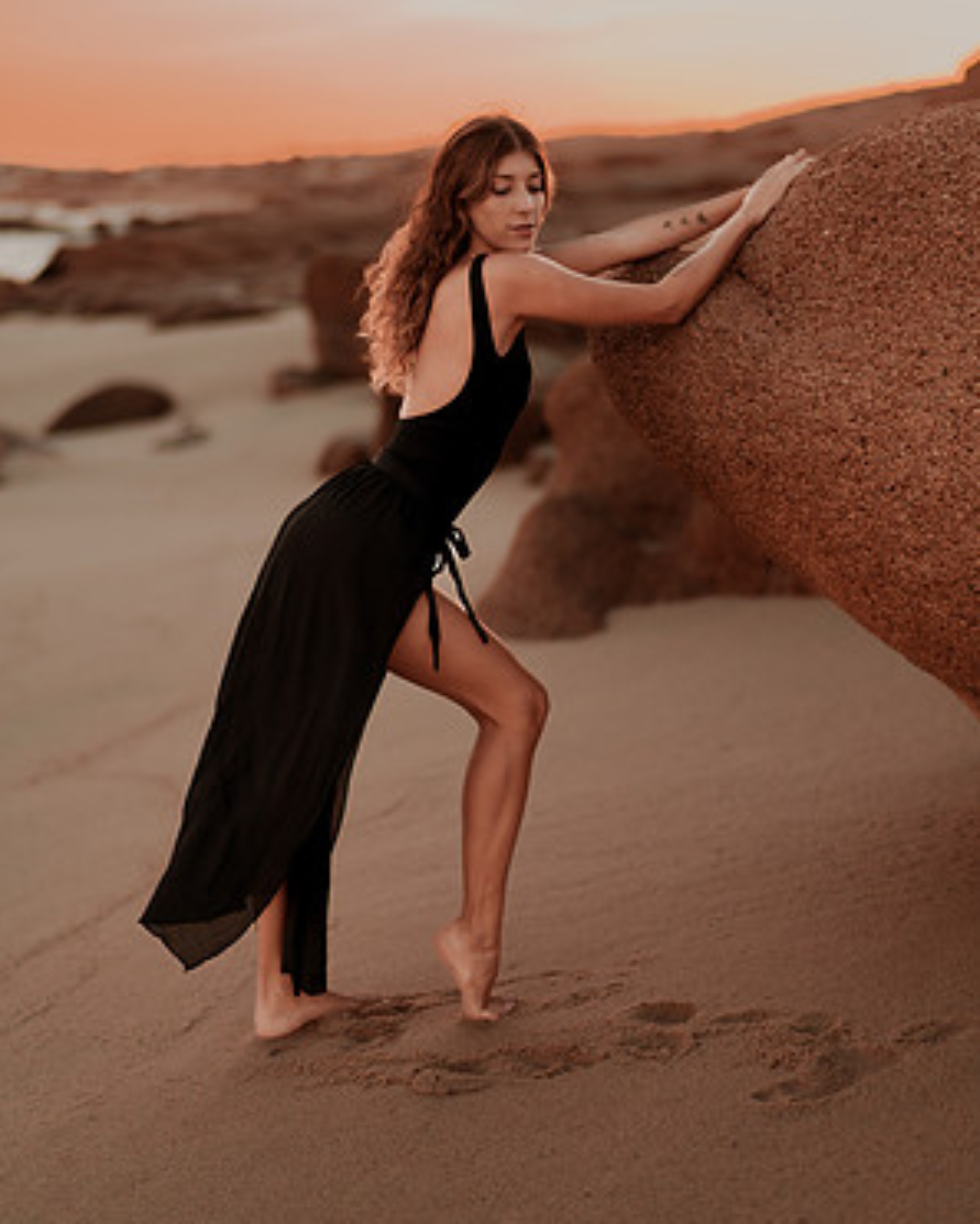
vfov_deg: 28.7
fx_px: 2392
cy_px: 551
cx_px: 492
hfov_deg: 23.2
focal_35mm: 66
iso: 100
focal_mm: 58
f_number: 1.4
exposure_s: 1/800
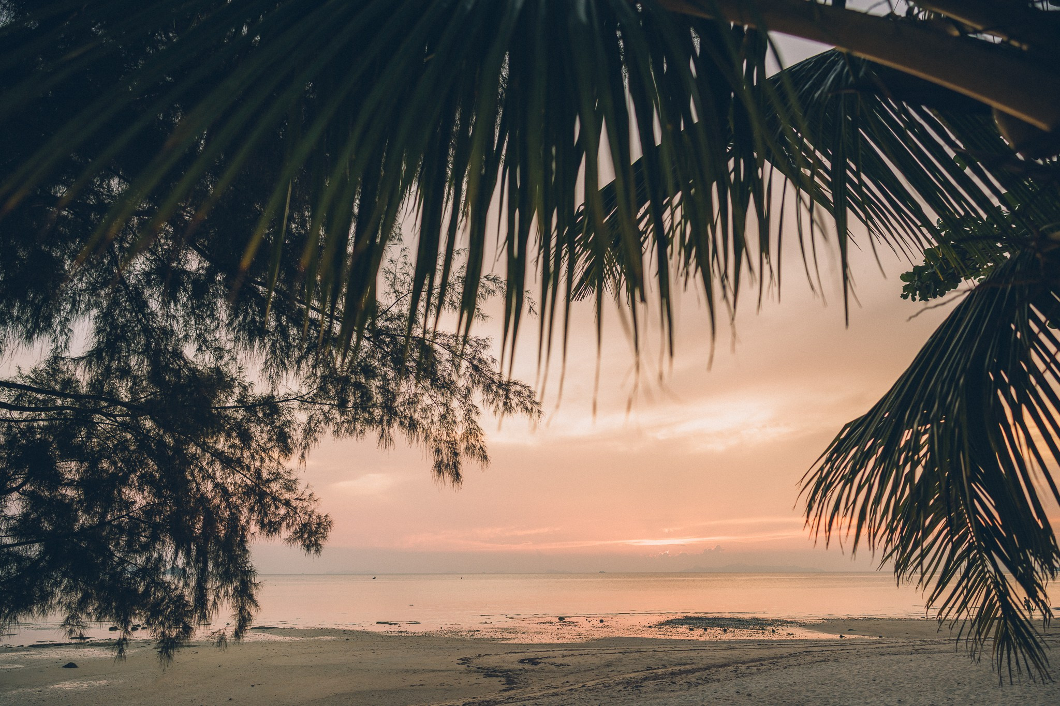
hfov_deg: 73.7
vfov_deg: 53.1
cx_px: 530
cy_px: 353
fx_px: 707
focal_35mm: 24
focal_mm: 24
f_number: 2.2
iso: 160
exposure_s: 1/320
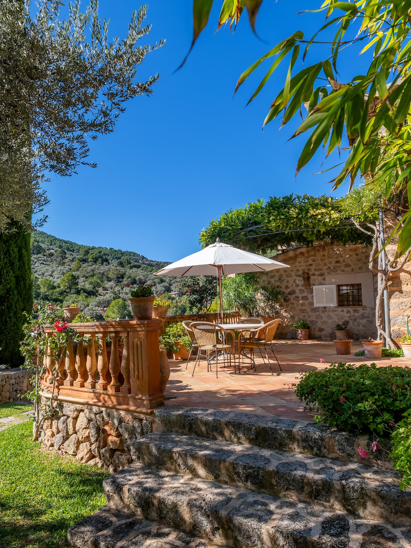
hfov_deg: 56.1
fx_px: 380
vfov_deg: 71.6
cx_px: 152
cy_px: 274
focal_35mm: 24
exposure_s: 1/1000
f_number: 8
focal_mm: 10.5
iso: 320
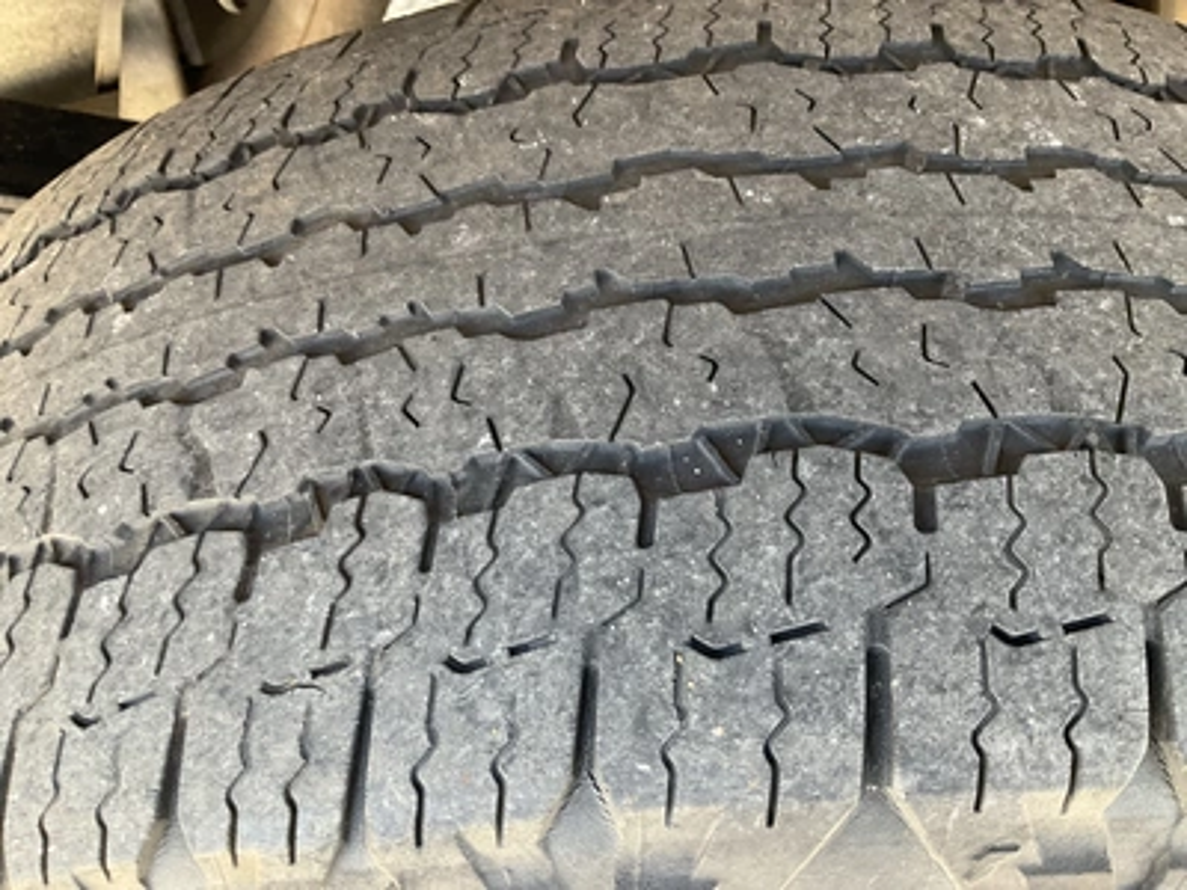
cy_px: 445
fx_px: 994
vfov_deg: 48.2
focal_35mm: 29
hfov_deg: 61.7
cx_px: 594
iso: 64
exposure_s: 1/79
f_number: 1.8
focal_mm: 3
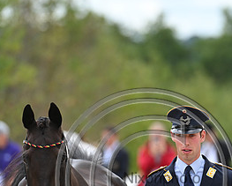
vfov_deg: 1.9
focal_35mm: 827
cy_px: 166
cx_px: 137
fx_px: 5685
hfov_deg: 2.3
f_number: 5.6
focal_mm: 400
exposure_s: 1/1600
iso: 720
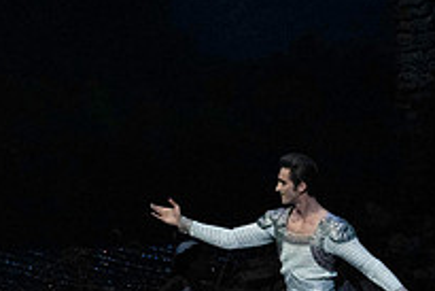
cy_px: 230
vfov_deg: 3.3
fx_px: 5018
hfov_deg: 5.0
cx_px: 62
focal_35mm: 415
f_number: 5
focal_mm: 147
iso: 25600
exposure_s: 1/400
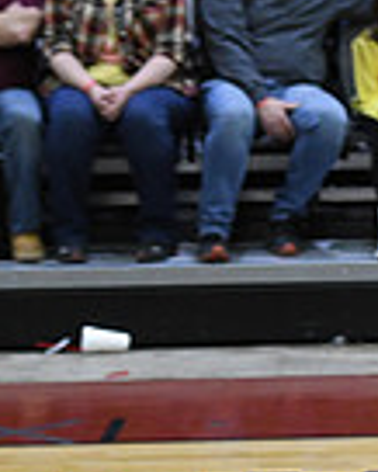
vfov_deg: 3.5
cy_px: 640
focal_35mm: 554
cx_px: 995
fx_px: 7739
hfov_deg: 2.8
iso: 3200
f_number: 2.8
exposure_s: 1/400
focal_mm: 92
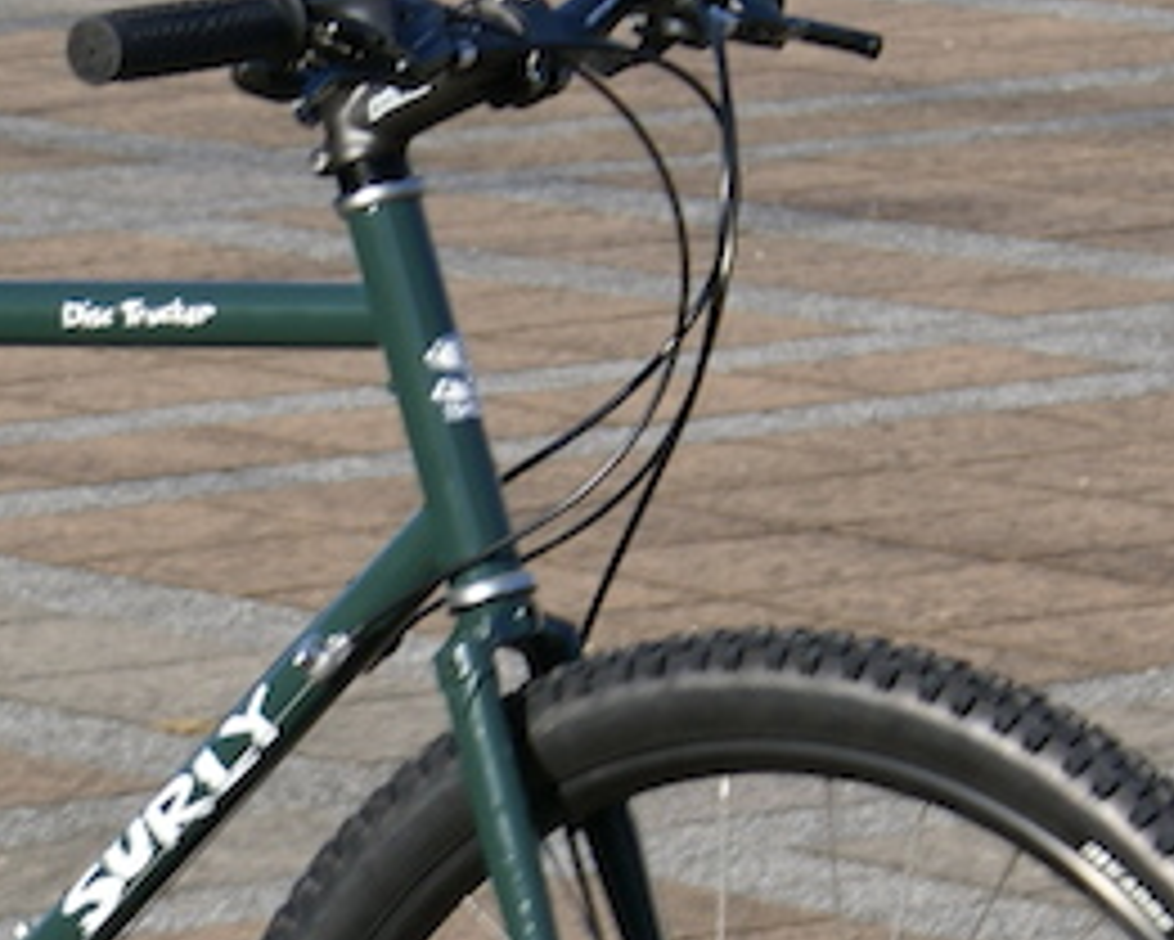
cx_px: -103
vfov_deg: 4.0
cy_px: 906
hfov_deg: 5.0
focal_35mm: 387
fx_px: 13452
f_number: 8
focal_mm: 70
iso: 100
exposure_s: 1/250
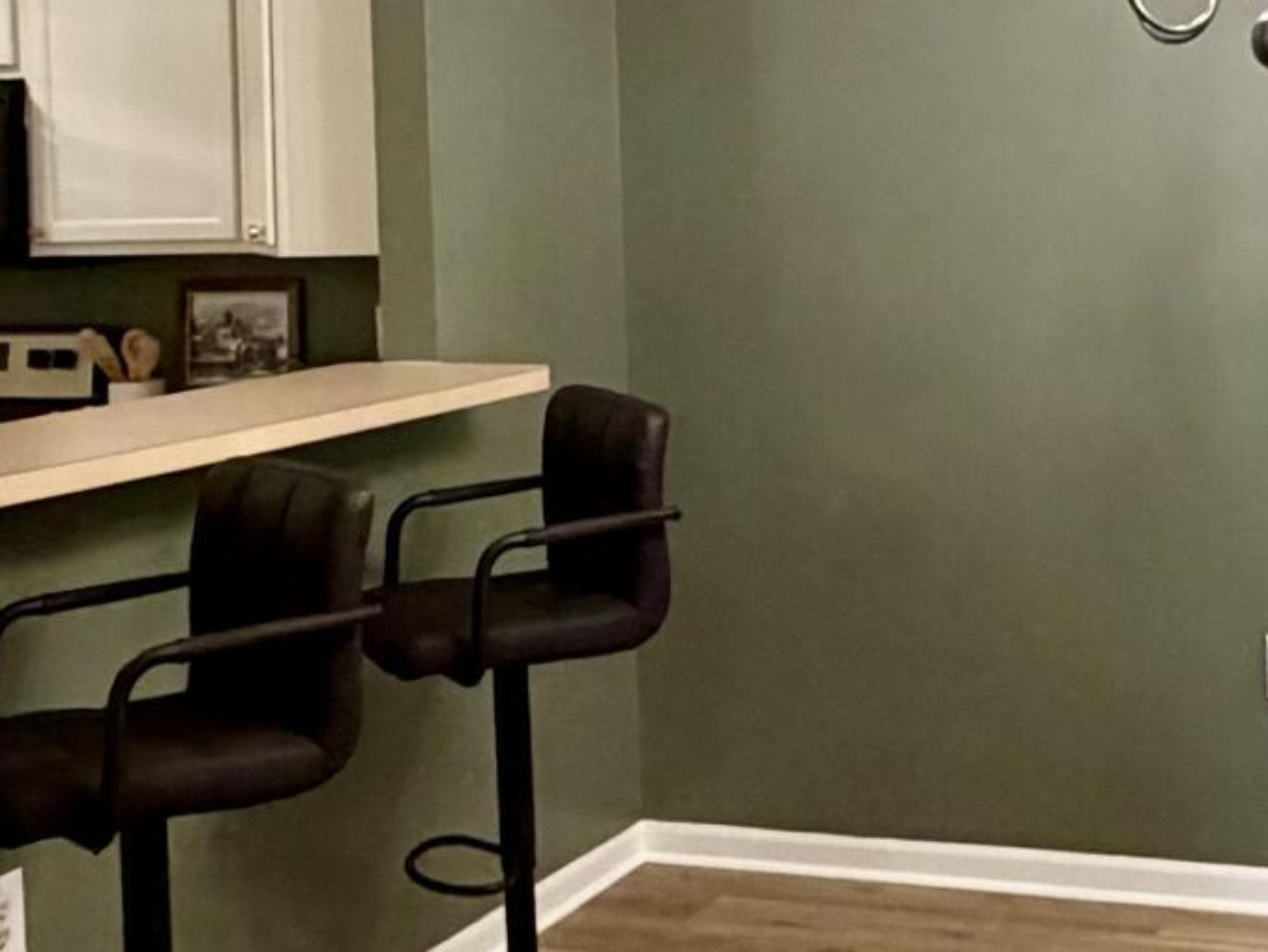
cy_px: 180
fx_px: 2271
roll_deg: +2.0
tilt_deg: +0.5
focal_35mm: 62
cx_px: 993
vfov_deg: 23.3
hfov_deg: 30.5
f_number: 2.2
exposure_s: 1/60
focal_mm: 2.22
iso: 400
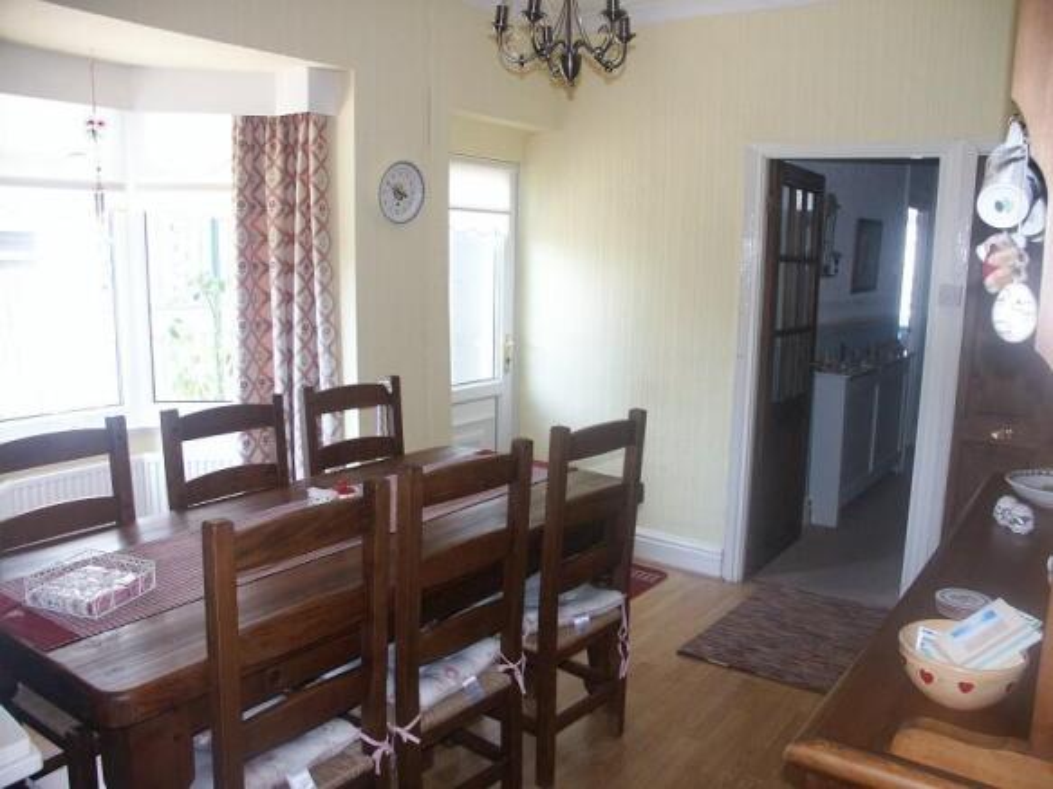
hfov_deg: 63.5
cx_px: 526
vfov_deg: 49.7
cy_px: 394
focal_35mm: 28
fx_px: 852
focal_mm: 7.37
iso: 200
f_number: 2.8
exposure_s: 1/90
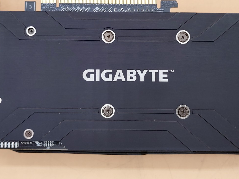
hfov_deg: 38.9
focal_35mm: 49
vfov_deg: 29.6
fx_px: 338
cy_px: 78
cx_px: 125
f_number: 1.8
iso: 50
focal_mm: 4.36
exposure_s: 1/71
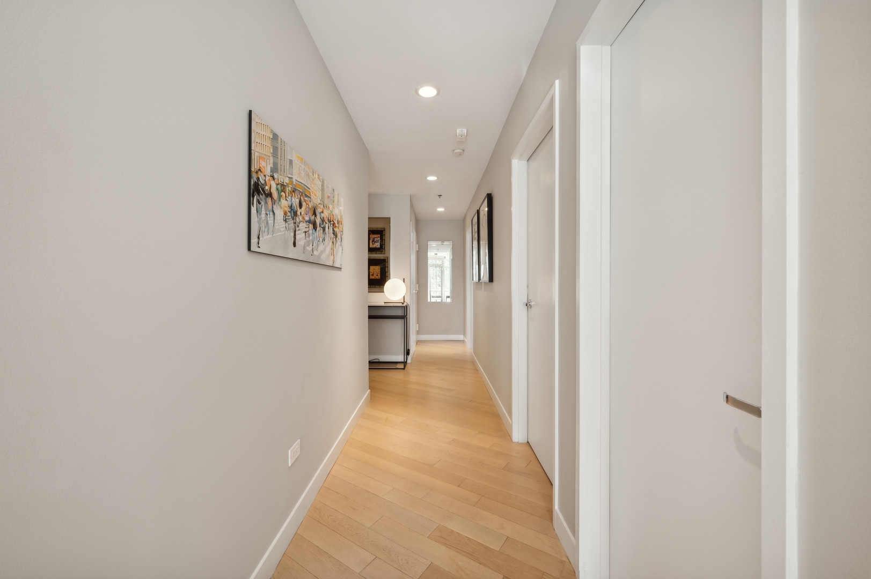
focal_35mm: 14
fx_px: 339
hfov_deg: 104.3
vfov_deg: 81.1
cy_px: 290
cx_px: 436
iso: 100
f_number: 10
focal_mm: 14
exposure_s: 1/4
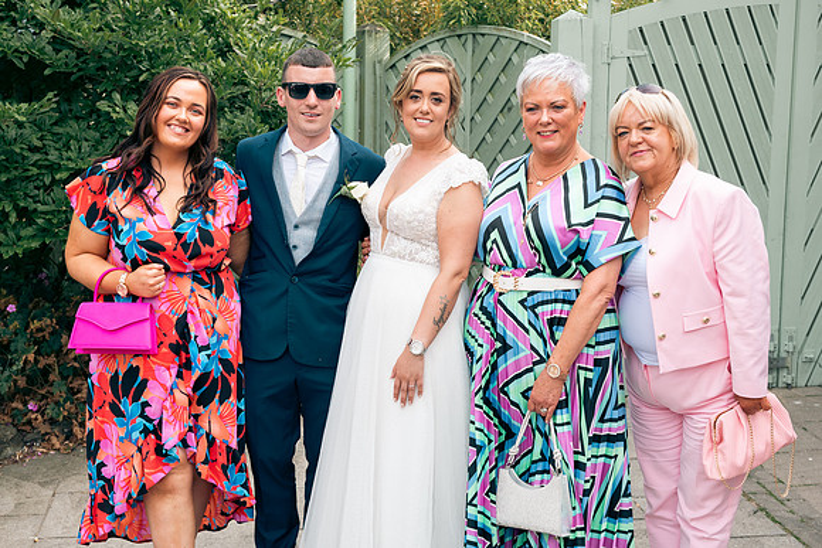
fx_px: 1188
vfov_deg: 26.0
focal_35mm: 52
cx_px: 411
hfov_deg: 38.2
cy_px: 274
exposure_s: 1/160
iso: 160
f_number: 6.3
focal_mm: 52
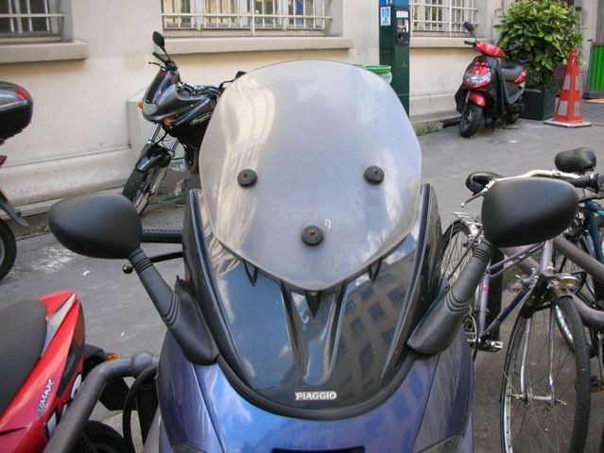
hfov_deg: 52.6
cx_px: 302
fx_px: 611
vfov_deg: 40.7
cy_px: 226
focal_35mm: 35
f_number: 3
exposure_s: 1/81.5
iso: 50
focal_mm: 5.8
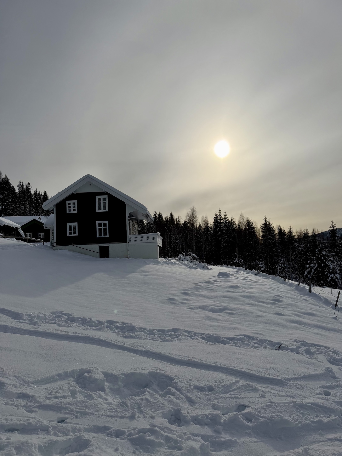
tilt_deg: +5.4
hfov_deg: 56.8
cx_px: 171
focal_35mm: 24
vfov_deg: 71.6
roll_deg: +2.9
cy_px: 228
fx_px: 316
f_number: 1.78
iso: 80
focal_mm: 6.76
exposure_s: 1/32258
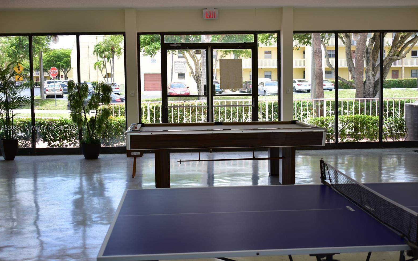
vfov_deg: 24.4
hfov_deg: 38.2
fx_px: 604
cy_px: 128
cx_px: 206
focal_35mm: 53
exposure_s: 1/60
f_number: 4.5
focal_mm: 34
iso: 100
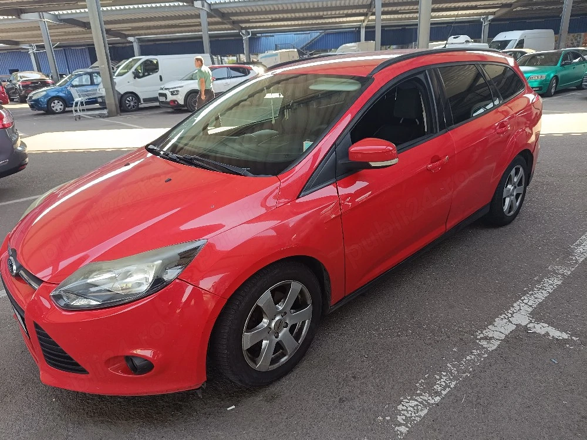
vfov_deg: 56.8
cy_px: 220
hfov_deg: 71.6
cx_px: 294
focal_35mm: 24
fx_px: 407
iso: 64
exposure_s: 1/102
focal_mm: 5.59
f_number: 1.88
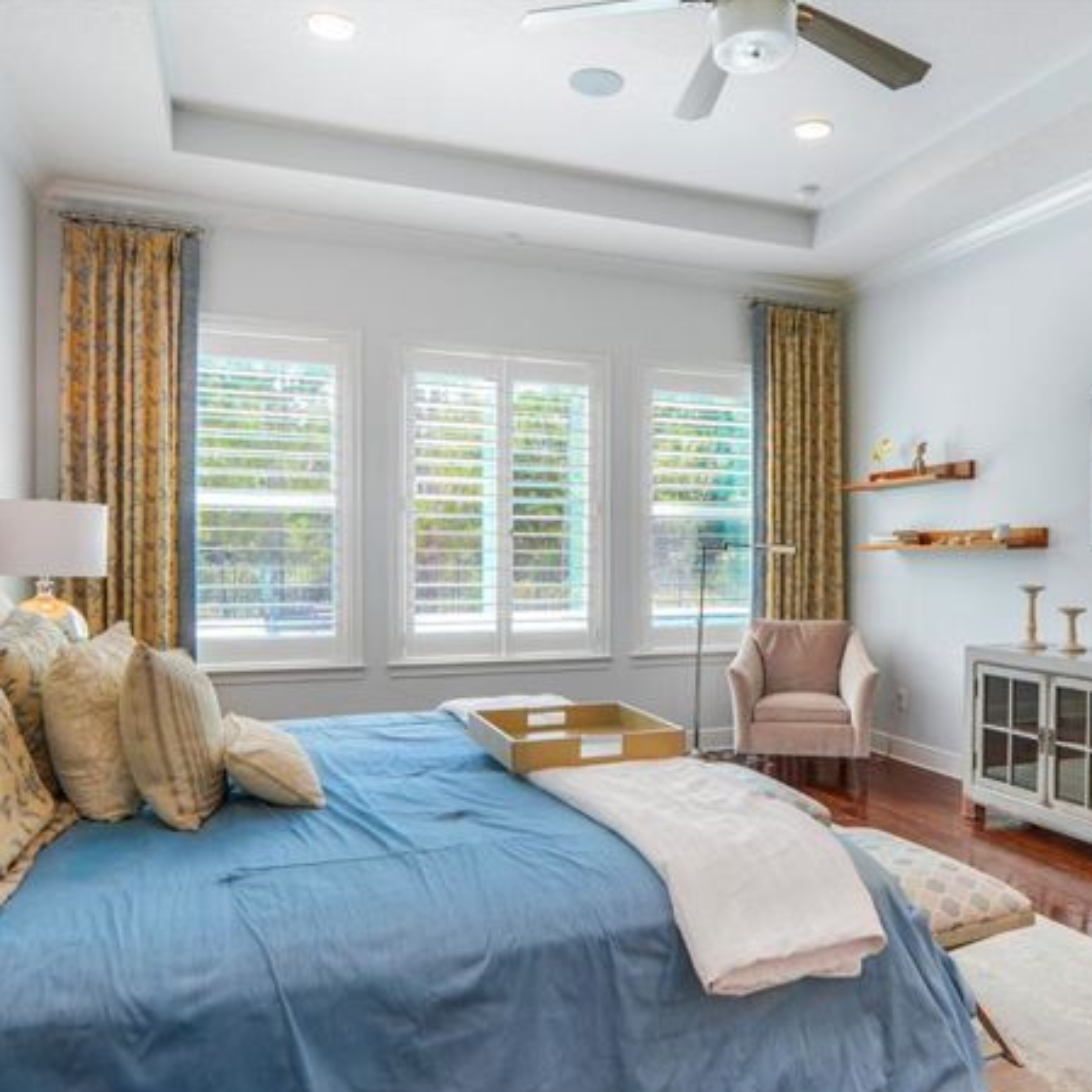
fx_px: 857
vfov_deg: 65.0
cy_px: 565
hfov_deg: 64.4
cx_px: 660
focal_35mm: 24
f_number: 2.8
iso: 100
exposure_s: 1/60
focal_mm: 12
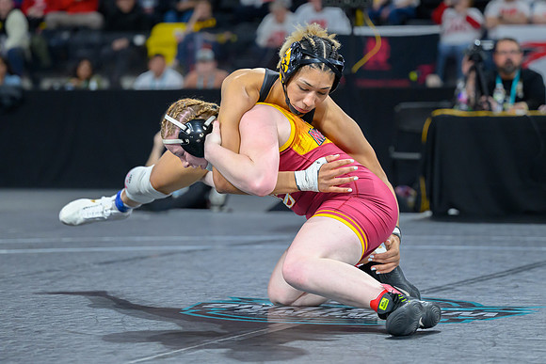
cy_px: 118
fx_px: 2027
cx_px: 299
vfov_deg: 10.3
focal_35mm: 134
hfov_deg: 15.3
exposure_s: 1/800
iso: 2800
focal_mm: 97
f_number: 2.8
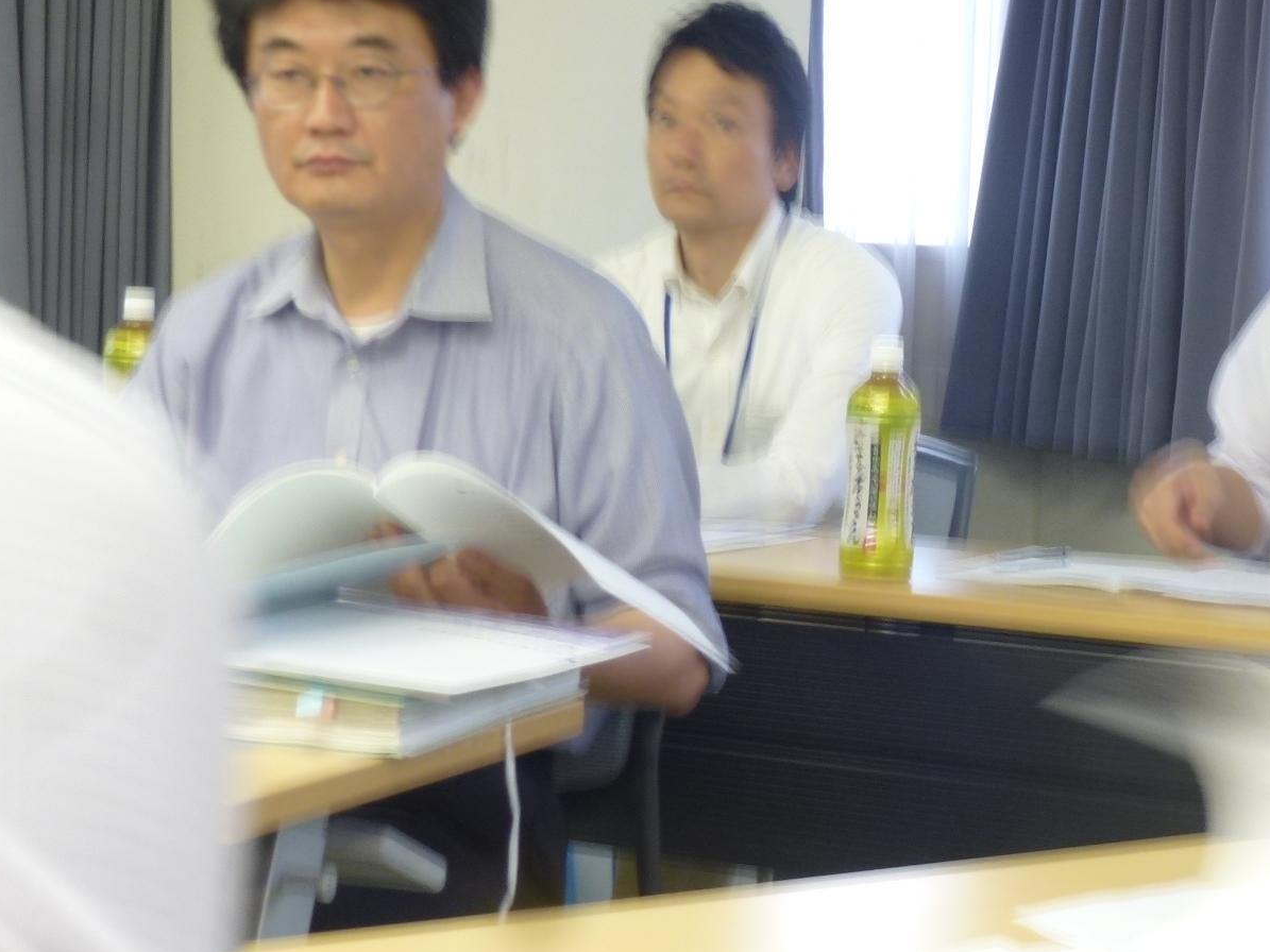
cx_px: 908
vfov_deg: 17.5
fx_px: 3082
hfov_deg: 23.1
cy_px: 336
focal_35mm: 84
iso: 100
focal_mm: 8.7
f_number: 4.1
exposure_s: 1/5
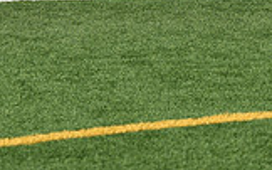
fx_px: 3141
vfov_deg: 3.1
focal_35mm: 424
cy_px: -207
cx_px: 24
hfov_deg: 5.0
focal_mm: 150
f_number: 5
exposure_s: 1/1000
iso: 125
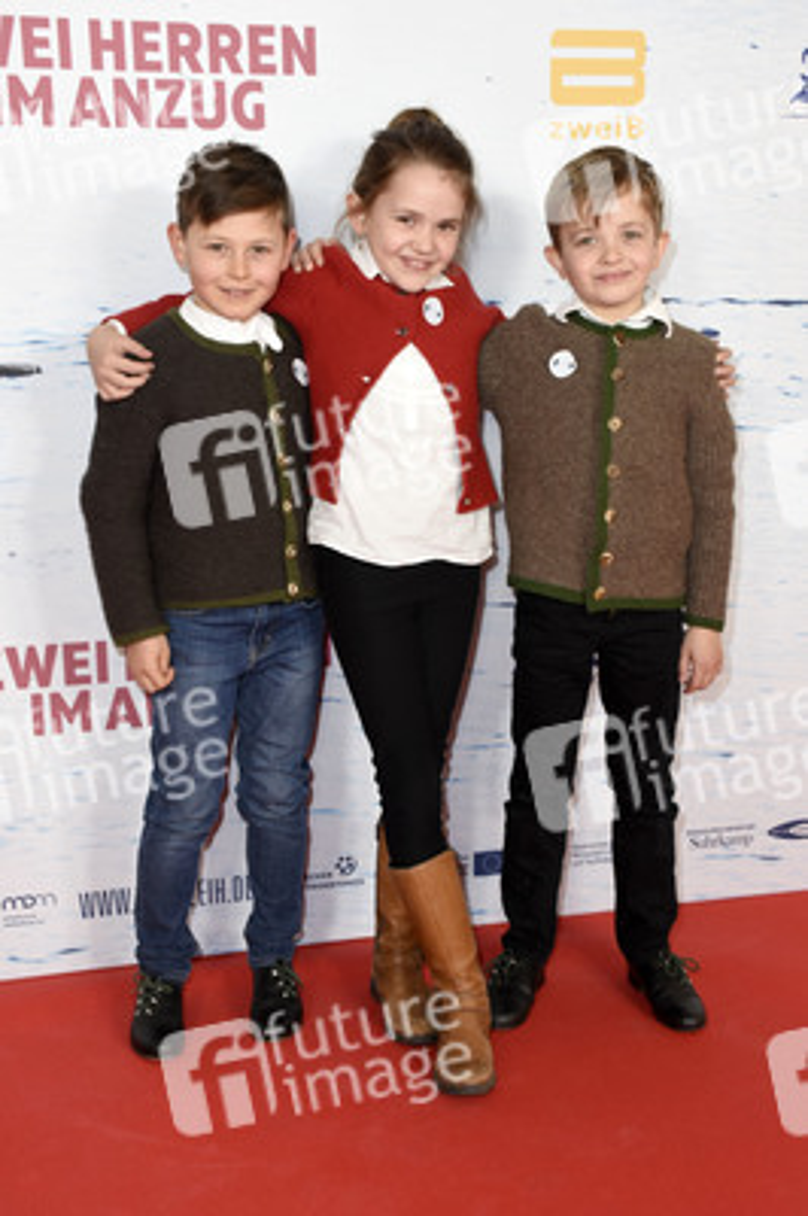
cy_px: 608
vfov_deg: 48.0
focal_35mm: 40
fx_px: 1366
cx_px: 404
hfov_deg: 33.0
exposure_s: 1/60
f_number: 6.3
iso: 640
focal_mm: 27
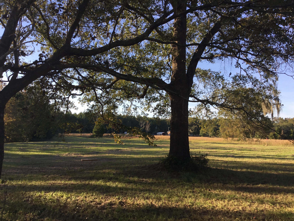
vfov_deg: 45.4
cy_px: 110
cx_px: 147
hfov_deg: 58.4
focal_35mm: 31
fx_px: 263
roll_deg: -1.4
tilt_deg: +3.0
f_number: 2.4
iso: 25
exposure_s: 1/429
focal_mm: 3.3
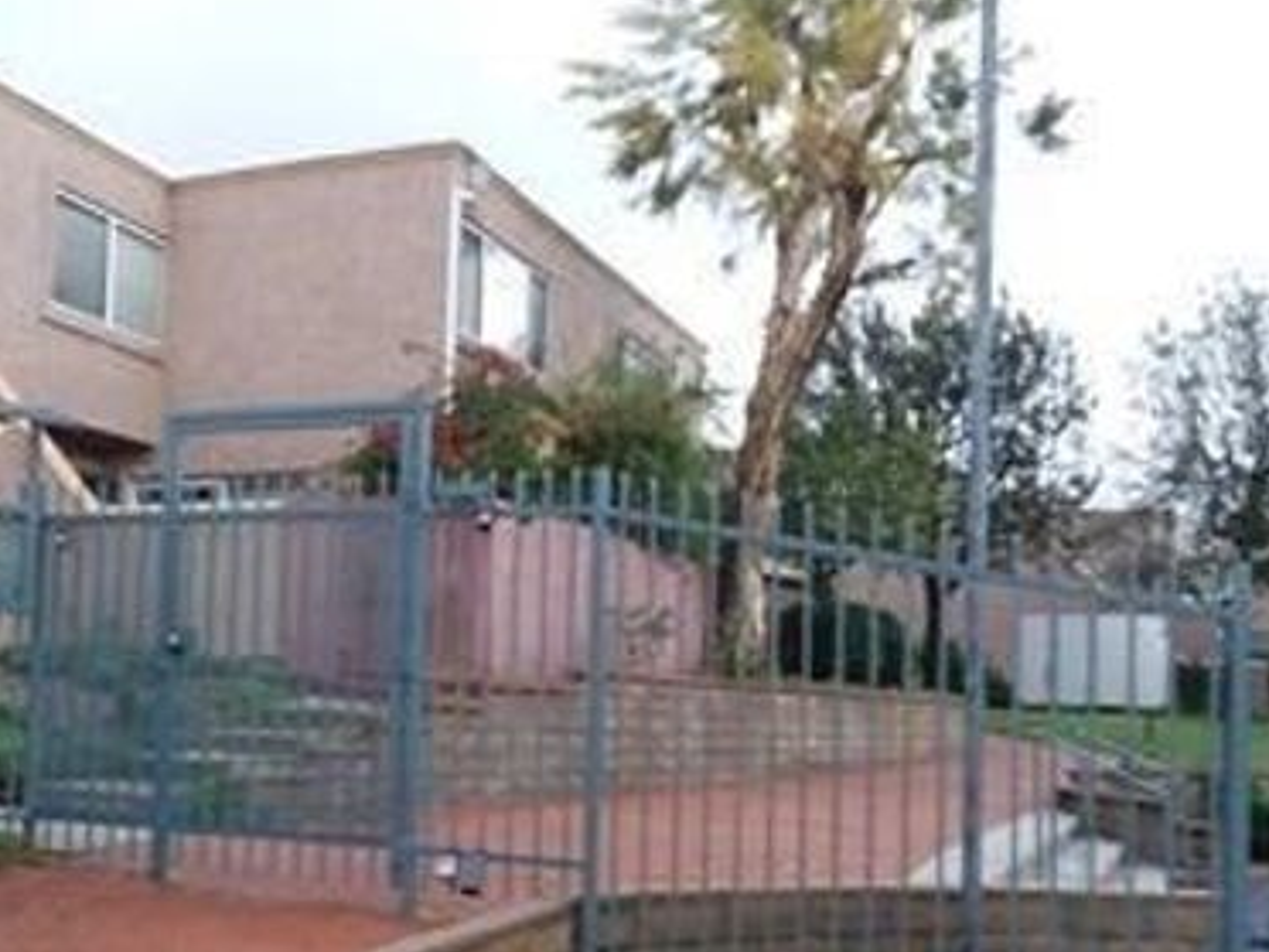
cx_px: 467
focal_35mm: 39
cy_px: 612
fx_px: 1430
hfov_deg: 47.4
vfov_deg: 36.5
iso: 64
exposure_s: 1/30
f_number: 1.9
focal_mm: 2.47
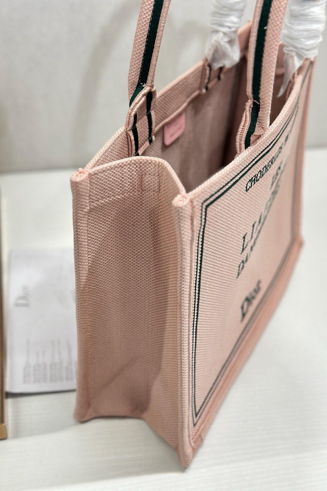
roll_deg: -2.6
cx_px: 154
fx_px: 681
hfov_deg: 27.0
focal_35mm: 50
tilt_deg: -38.7
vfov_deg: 39.6
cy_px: 245
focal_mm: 6.86
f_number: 1.78
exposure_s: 1/224
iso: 80
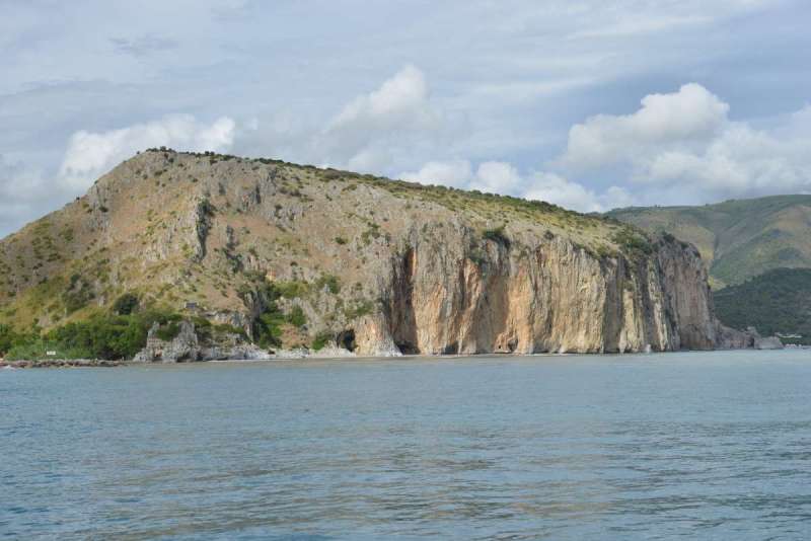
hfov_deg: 41.1
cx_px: 406
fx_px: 1082
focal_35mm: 48
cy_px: 270
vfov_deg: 28.1
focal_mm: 48
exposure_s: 1/200
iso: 125
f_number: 7.1
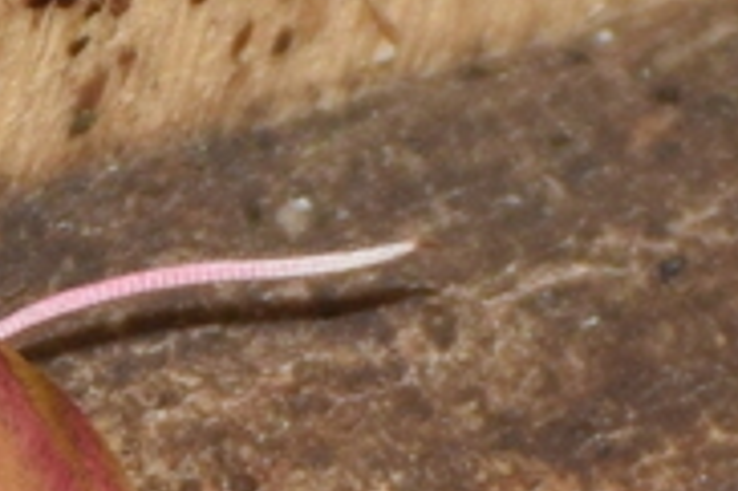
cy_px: 812
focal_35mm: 885
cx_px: 184
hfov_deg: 2.3
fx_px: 18126
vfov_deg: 1.5
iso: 320
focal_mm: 112
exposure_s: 1/60
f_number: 7.1
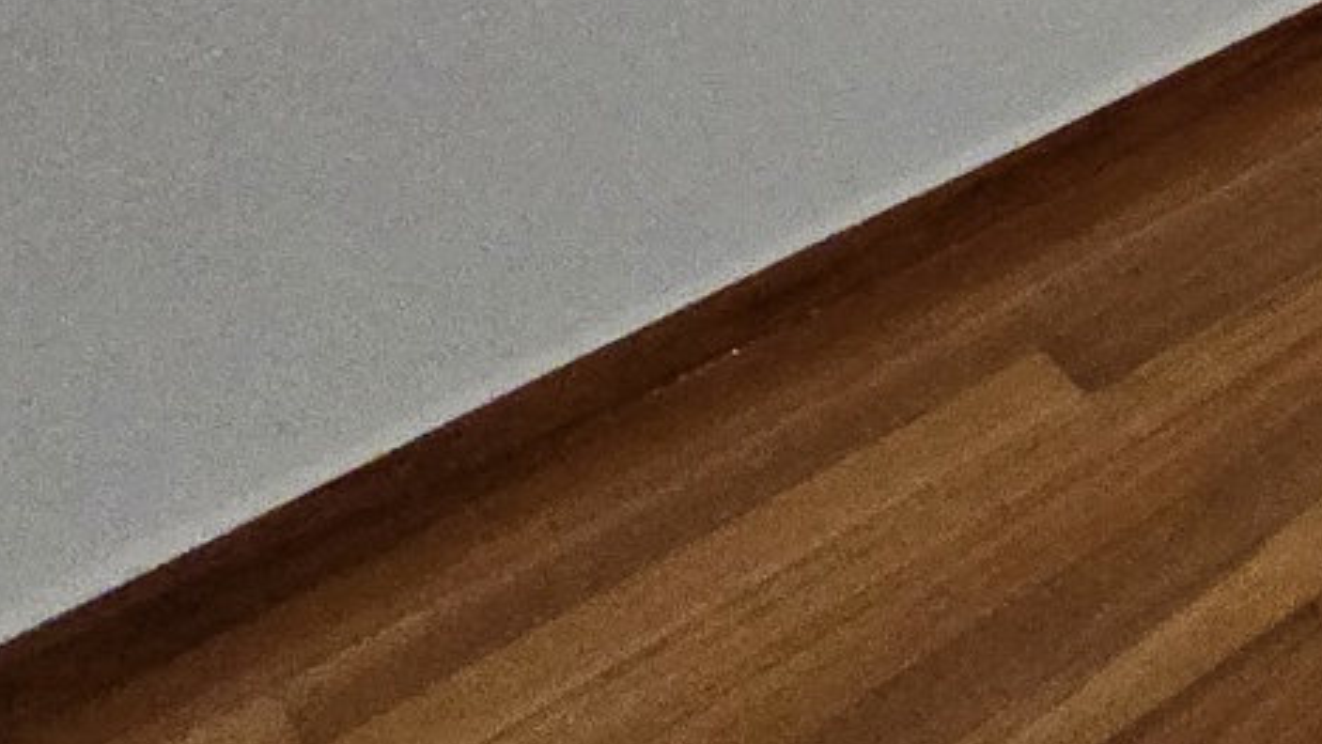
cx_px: 2605
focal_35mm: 58
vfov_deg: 12.8
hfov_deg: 19.8
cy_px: -1263
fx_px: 2033
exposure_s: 1/50
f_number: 2.2
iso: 320
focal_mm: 2.2
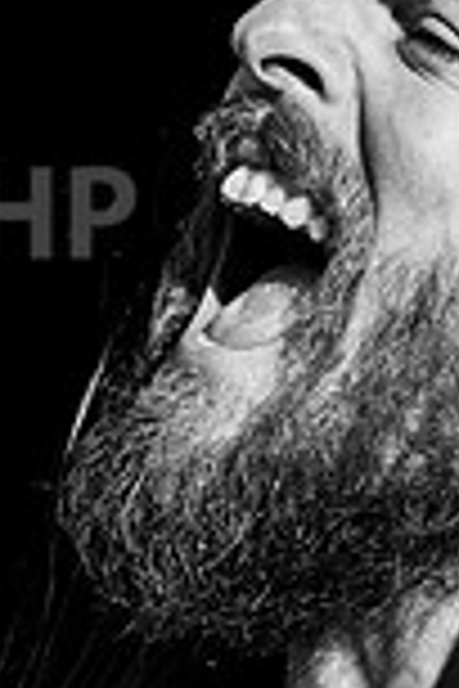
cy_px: 190
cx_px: 128
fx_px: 7994
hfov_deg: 3.3
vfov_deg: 4.9
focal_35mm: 418
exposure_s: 1/5000
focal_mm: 70
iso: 1250
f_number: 4.5
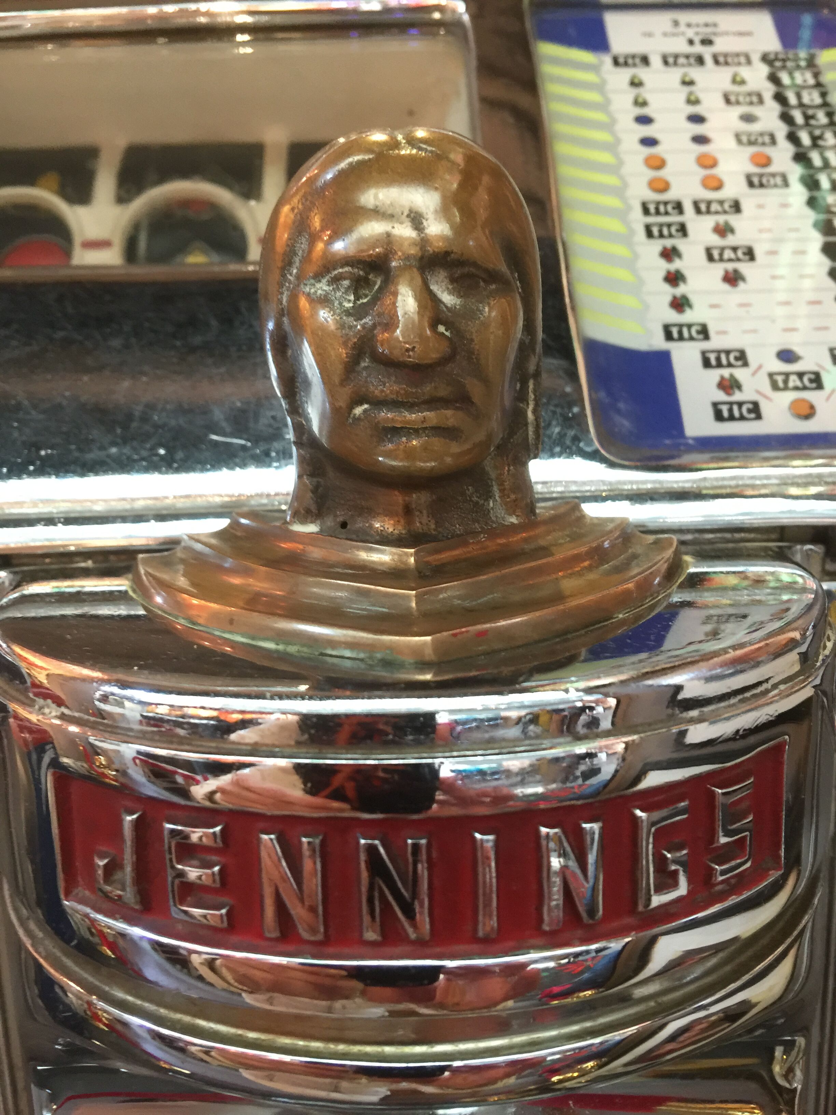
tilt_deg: -8.2
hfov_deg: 48.2
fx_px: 934
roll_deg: +2.2
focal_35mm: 29
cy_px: 558
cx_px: 418
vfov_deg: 61.7
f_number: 2.2
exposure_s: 1/10
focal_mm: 4.15
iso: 125
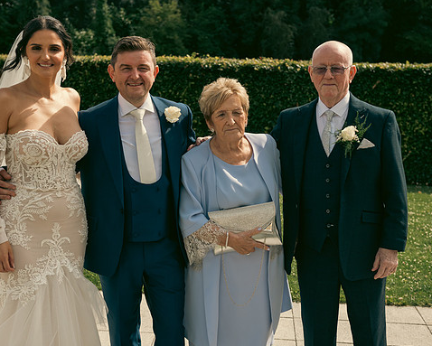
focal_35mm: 66
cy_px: 174
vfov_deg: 23.2
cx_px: 195
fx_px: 844
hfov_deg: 28.7
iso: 200
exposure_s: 1/800
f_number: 5.6
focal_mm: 58
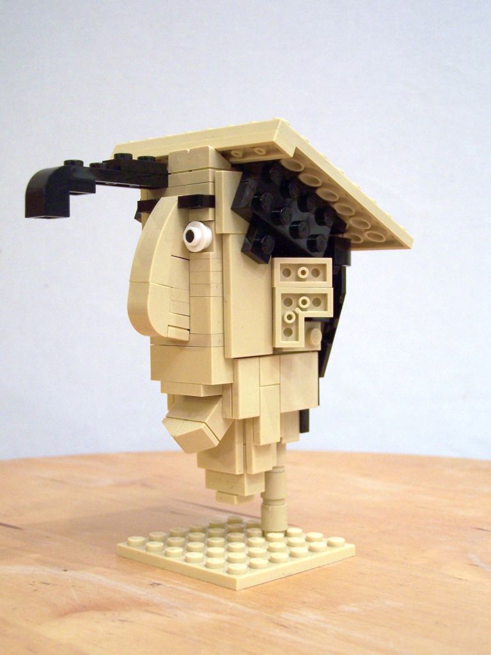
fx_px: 965
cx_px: 246
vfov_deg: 37.5
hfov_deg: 28.6
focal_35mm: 51
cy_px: 328
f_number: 3
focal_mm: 8.5
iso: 80
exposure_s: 1/4
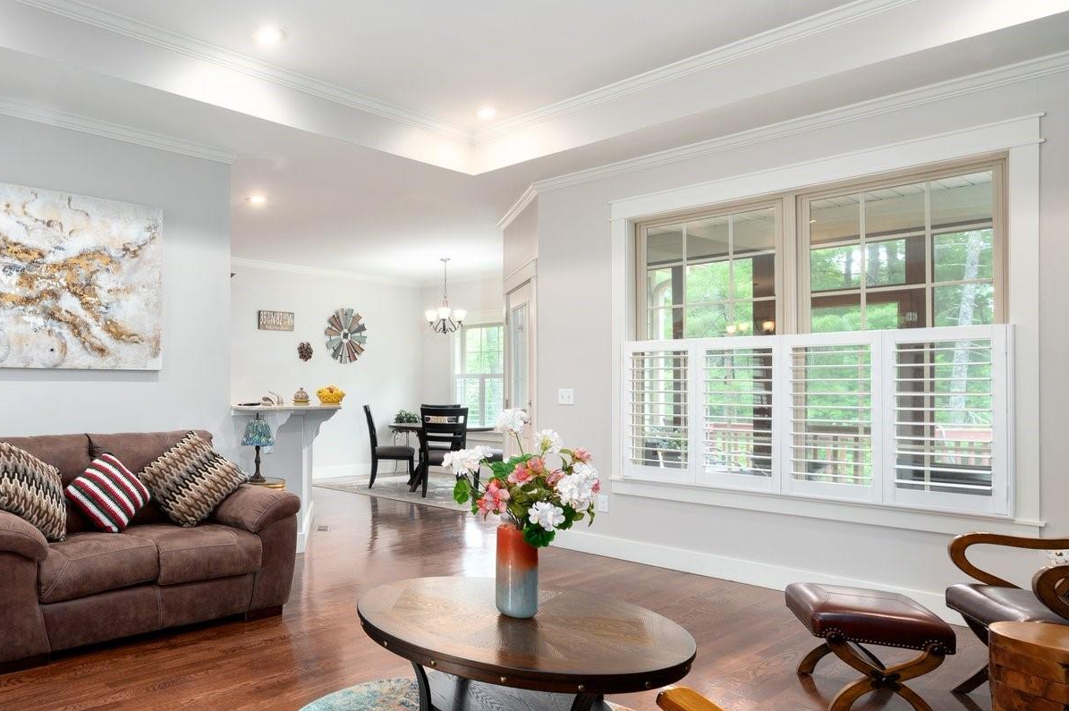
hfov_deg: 66.7
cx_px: 209
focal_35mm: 24
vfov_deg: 53.0
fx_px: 712
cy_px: 382
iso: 250
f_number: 8
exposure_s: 1/80
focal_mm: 14
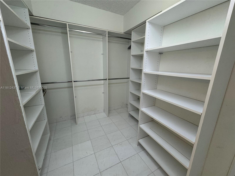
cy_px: 88
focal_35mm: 14
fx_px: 95
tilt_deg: -13.9
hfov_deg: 102.1
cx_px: 118
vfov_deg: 85.7
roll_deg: -0.9
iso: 125
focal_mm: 2.22
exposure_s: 1/120
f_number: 2.2
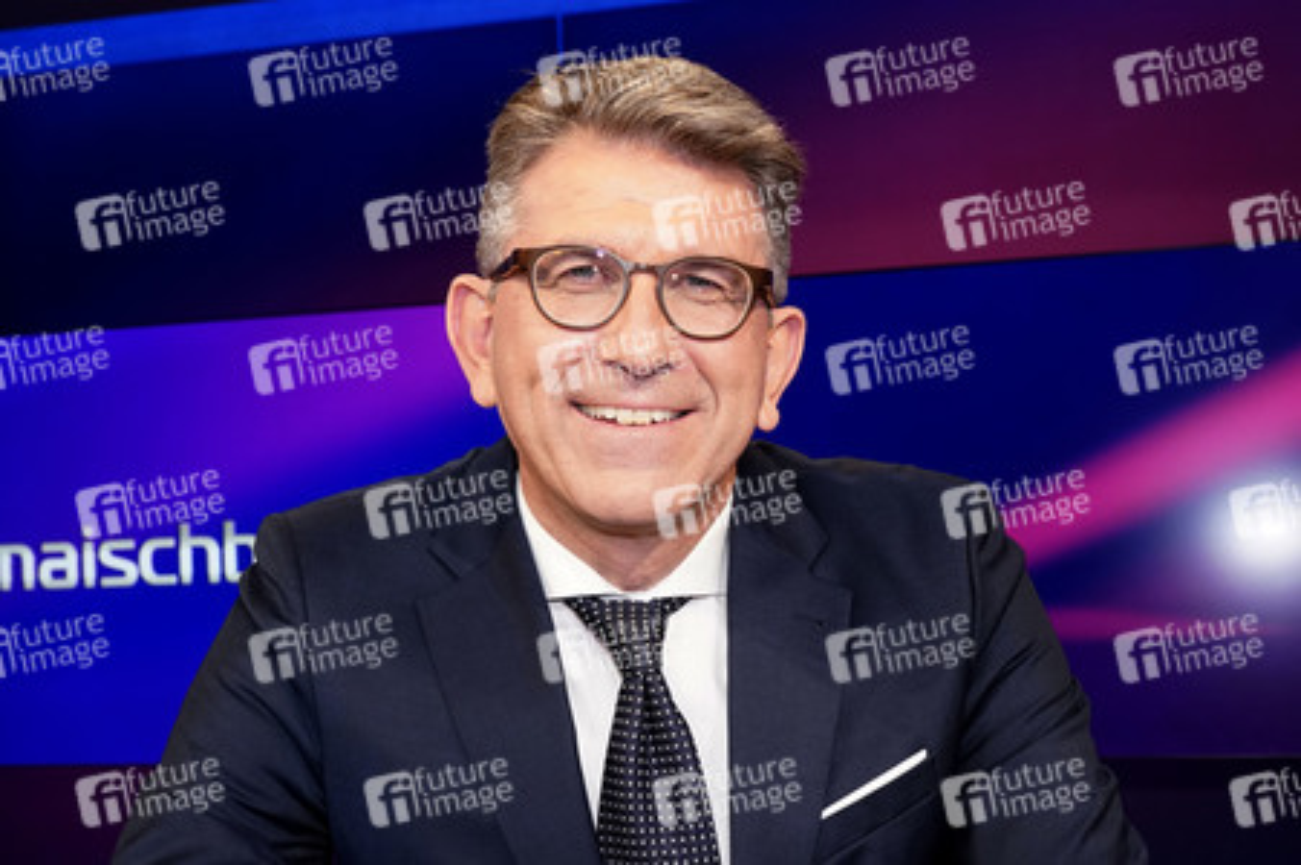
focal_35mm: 30
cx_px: 650
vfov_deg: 43.5
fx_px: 1083
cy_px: 432
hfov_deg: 62.0
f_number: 5.6
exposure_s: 1/50
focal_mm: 30
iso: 2000
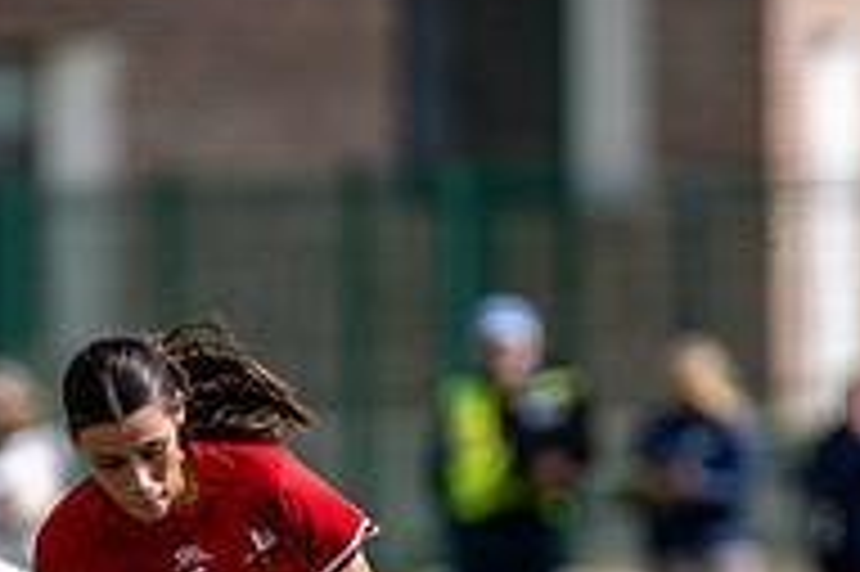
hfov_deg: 1.5
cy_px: 1083
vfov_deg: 1.0
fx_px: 32770
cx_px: 138
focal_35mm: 1373
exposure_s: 1/6400
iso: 250
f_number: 2.8
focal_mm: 300
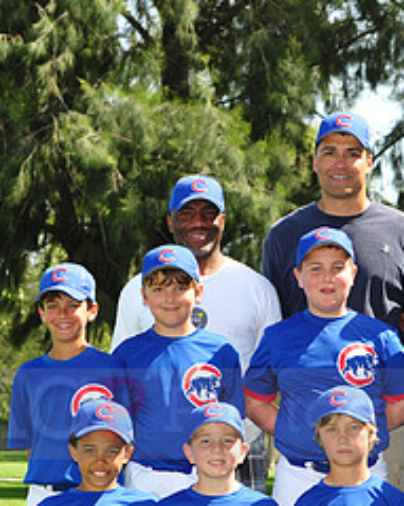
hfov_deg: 8.5
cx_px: 309
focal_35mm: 182
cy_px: 396
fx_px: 2722
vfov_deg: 10.6
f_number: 8
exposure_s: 1/200
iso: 200
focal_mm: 80
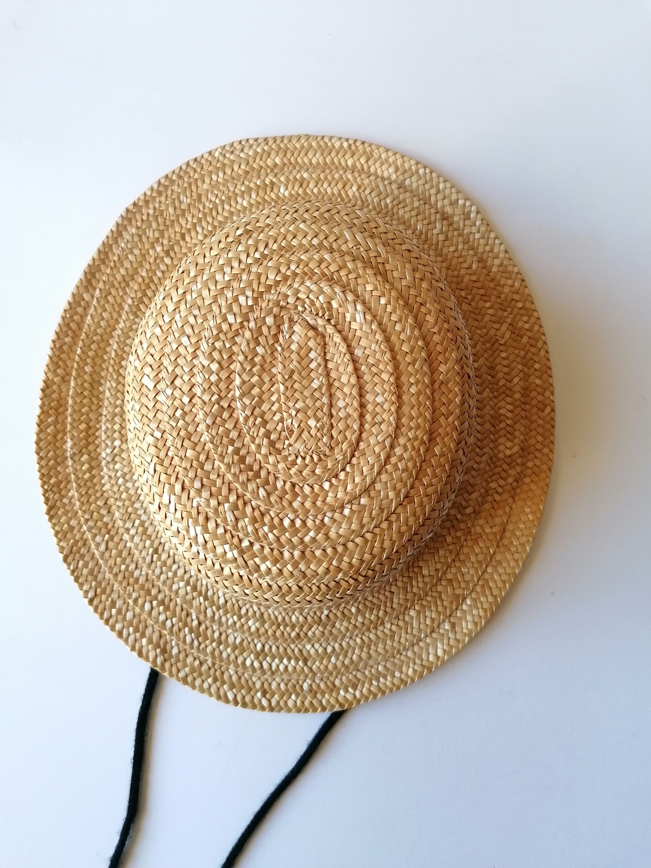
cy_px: 434
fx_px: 677
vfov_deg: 65.3
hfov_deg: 51.4
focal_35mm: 27
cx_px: 326
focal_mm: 4.75
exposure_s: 1/50
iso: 125
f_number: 1.8
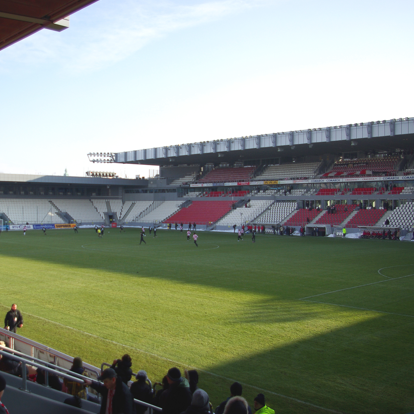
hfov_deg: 42.3
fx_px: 528
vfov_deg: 42.8
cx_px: 138
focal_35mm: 39
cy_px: 205
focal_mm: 20
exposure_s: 1/500
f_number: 4
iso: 100
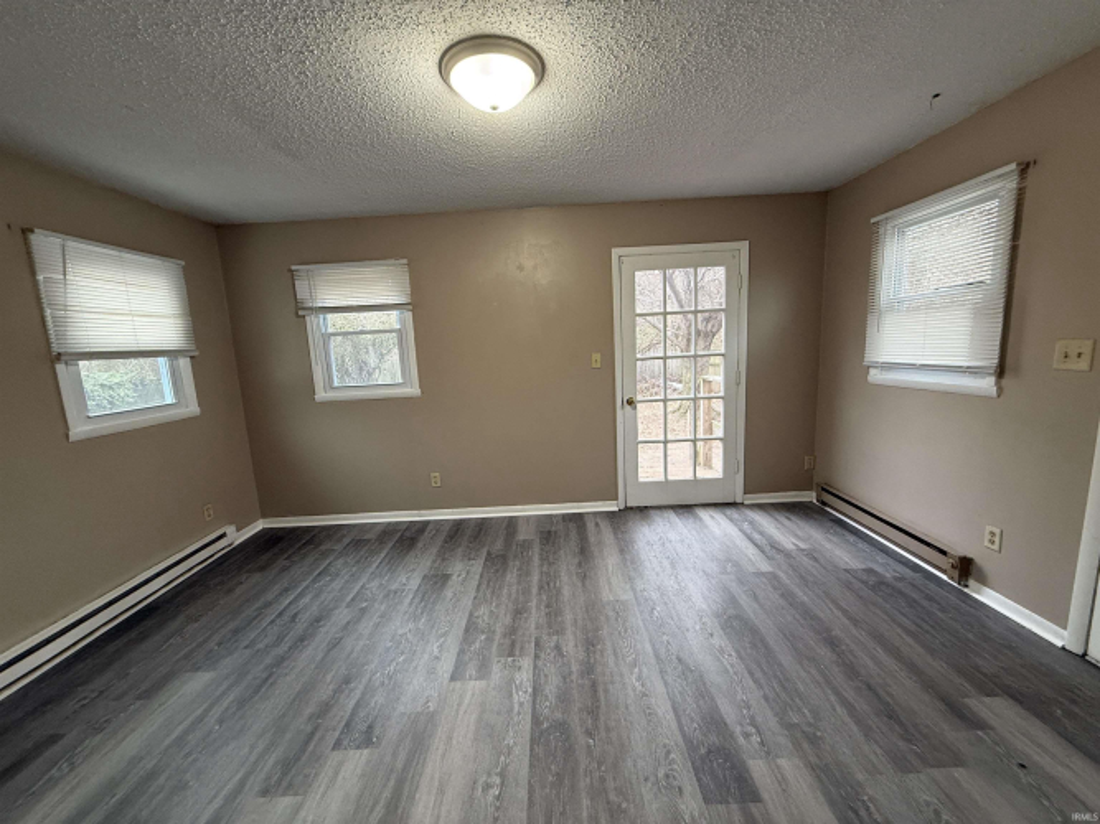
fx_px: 445
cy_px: 412
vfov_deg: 85.7
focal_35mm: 14
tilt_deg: -8.3
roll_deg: +2.5
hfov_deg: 102.1
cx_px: 550
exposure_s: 1/60
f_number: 2.2
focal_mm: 2.22
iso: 250
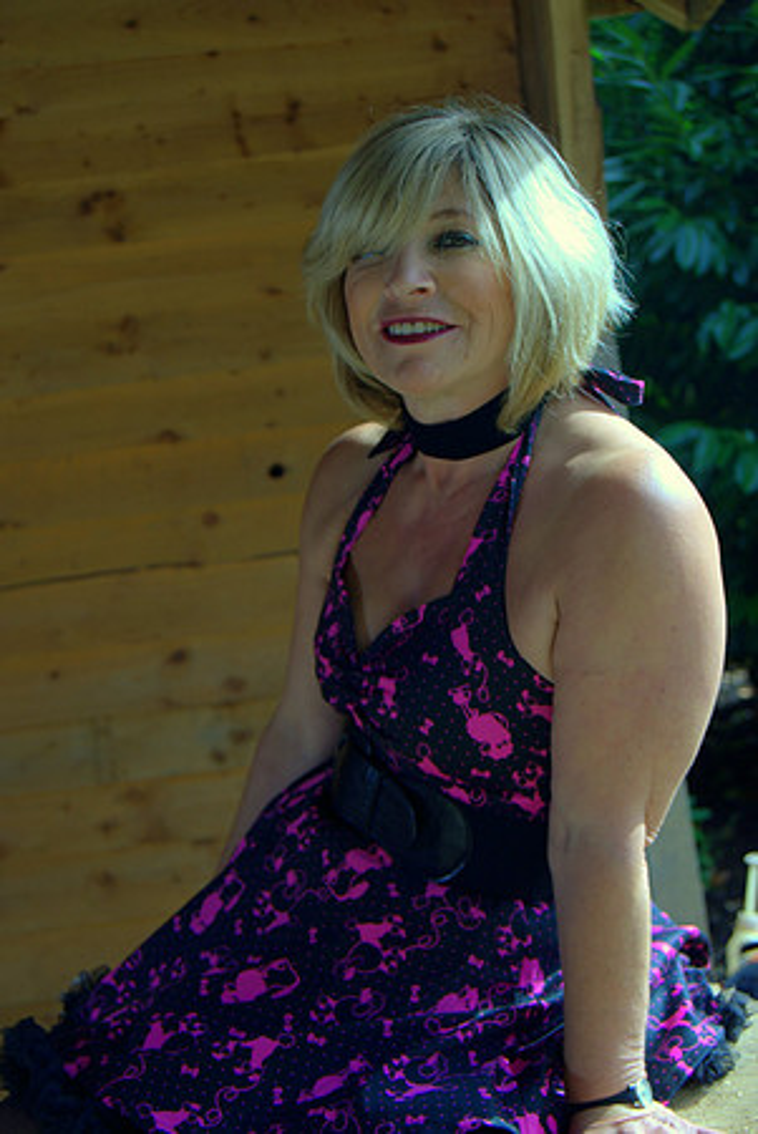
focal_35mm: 60
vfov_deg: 33.4
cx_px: 379
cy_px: 567
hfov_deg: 22.7
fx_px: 1890
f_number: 5.6
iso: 100
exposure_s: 1/200
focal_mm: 40
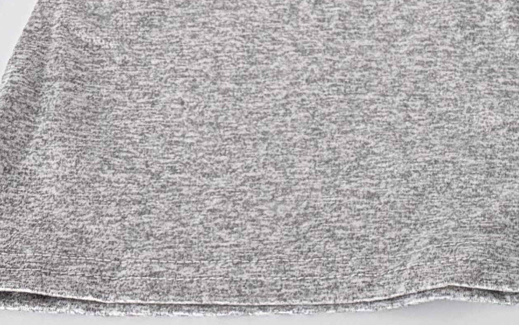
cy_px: 265
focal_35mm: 115
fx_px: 1627
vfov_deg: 11.3
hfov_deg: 14.6
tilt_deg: -59.0
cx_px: 1075
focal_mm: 6.76
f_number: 1.78
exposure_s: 1/60.2
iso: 800
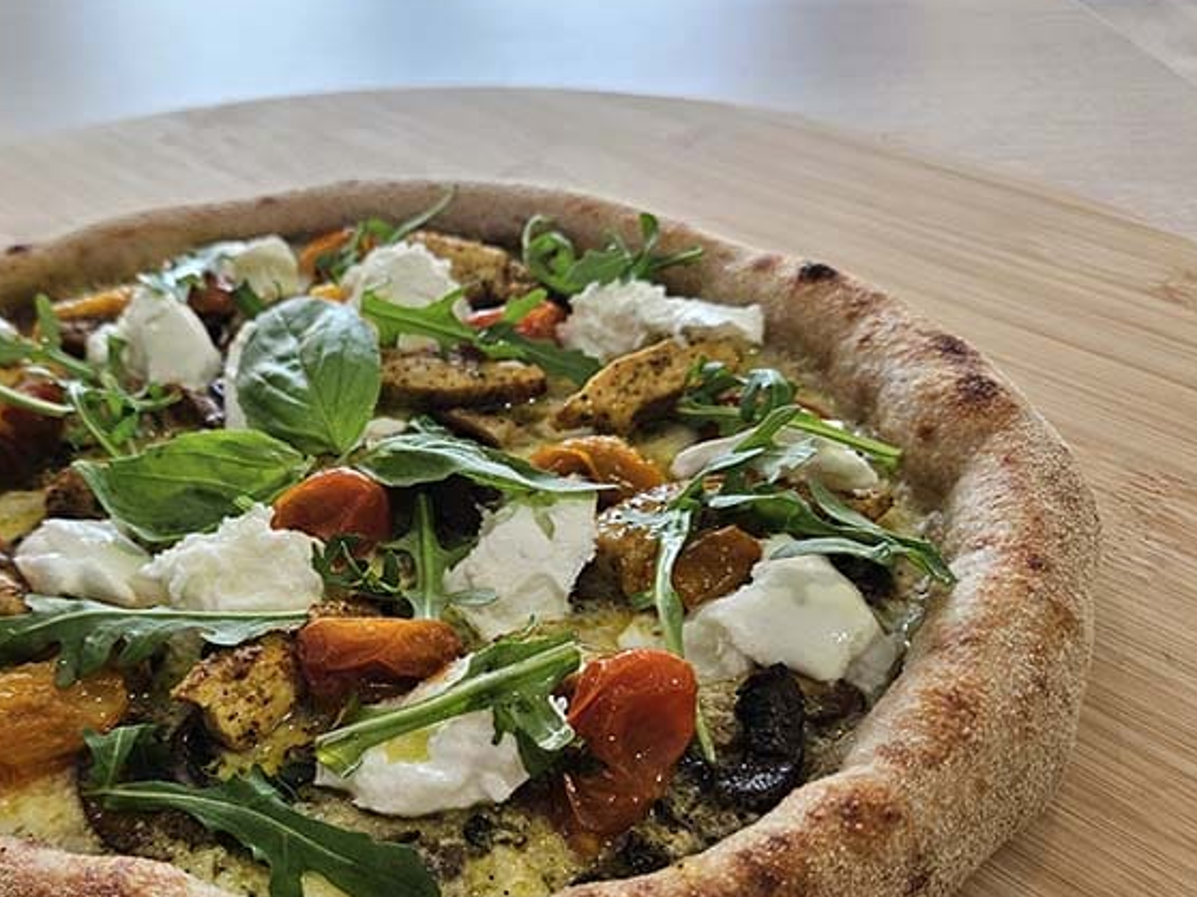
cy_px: 618
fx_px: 1141
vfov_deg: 42.2
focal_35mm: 33
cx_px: 393
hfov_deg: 54.2
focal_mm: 5.4
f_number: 1.8
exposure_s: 1/100
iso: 125
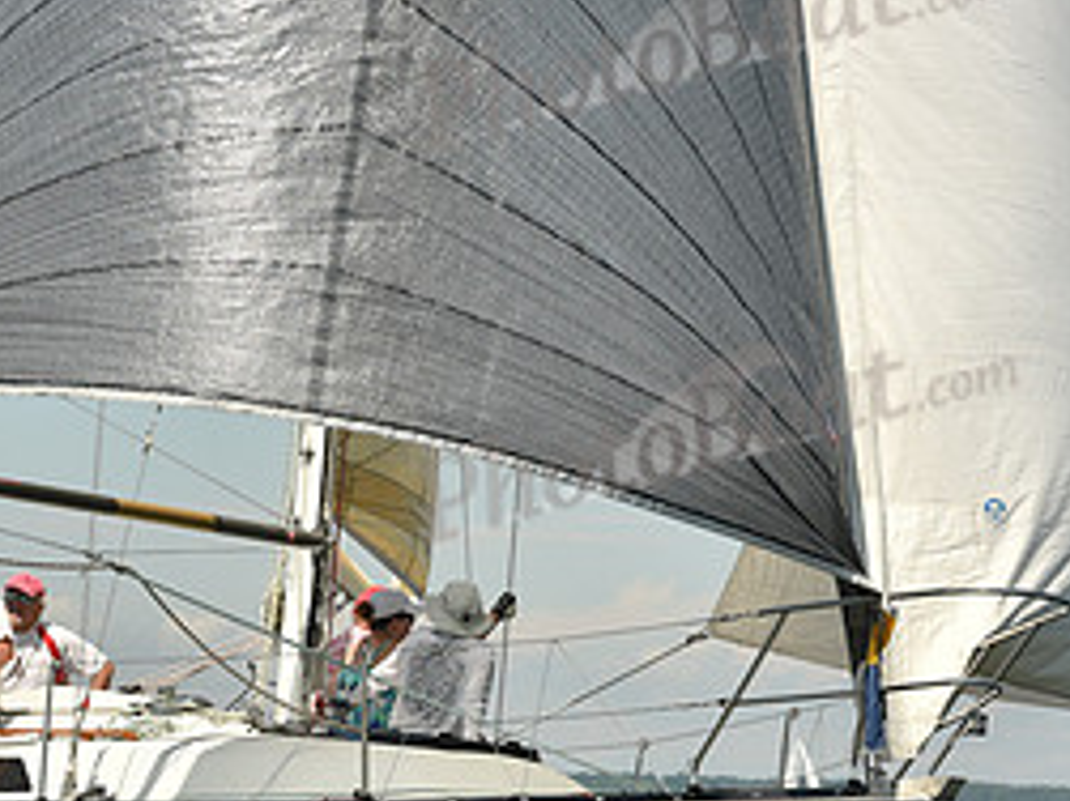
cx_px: 200
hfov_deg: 10.4
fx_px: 5839
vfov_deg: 7.8
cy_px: 714
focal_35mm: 189
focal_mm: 85
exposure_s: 1/1250
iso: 320
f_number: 9
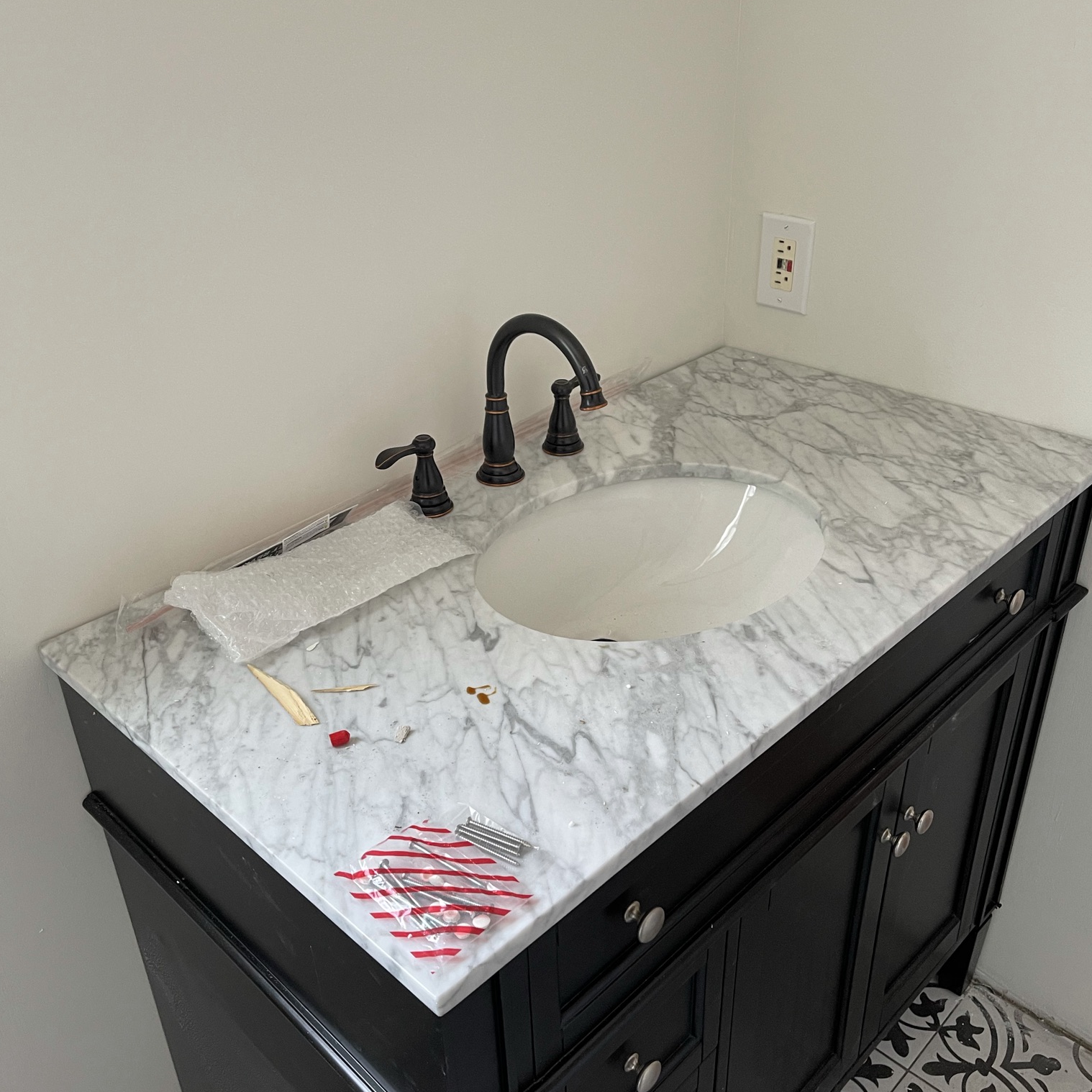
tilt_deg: -28.6
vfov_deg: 52.5
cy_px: 553
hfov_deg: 52.5
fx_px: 1106
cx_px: 547
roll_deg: +2.6
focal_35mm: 31
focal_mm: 5.1
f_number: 1.6
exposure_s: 1/67
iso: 125
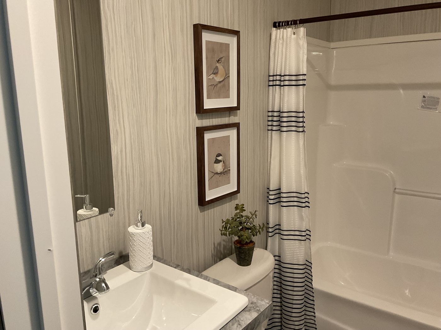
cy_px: 165
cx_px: 220
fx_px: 369
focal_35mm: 29
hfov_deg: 61.7
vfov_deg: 48.2
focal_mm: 3
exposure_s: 1/60
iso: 100
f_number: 1.8
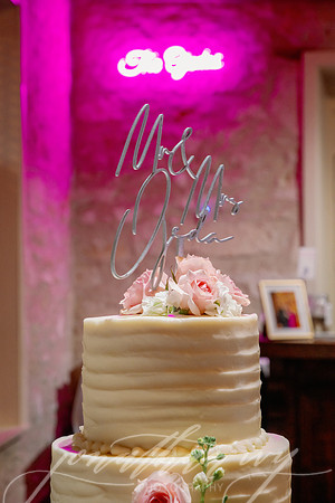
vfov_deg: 28.8
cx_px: 168
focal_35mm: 70
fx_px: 977
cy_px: 252
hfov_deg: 19.5
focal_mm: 70
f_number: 9
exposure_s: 1/30
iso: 1250
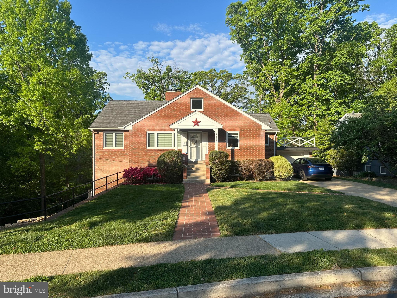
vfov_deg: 56.8
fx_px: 275
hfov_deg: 71.6
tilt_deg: +0.0
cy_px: 149
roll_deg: -0.1
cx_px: 198
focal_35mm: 24
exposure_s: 1/2591
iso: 80
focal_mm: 6.86
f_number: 1.78
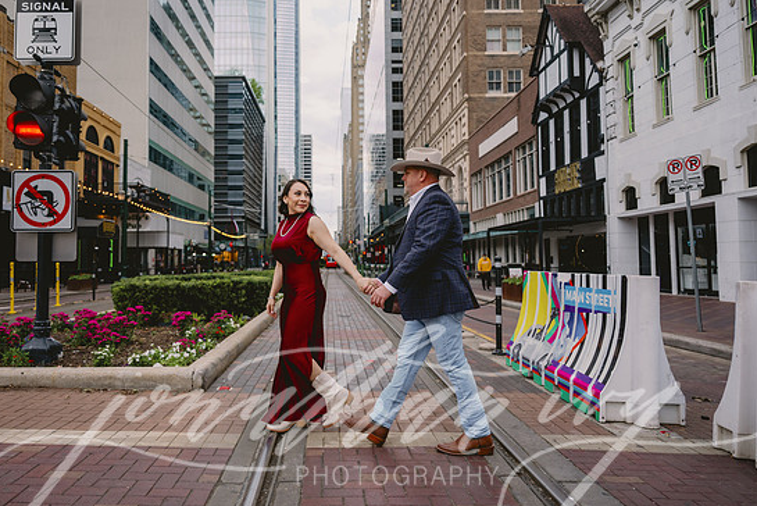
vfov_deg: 46.4
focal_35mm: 28
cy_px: 231
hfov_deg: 65.2
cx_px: 326
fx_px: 589
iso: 250
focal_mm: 24
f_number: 2.8
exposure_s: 1/500
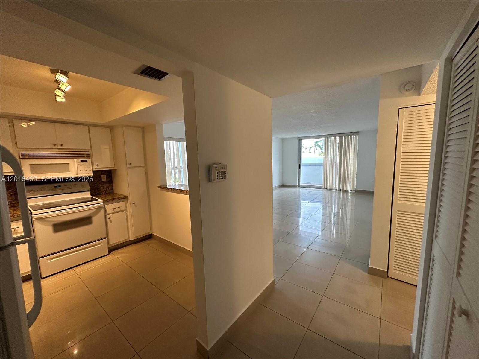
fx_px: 194
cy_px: 180
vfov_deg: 85.7
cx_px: 240
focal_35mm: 14
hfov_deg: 102.1
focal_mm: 2.2
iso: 250
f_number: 2.2
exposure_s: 1/120
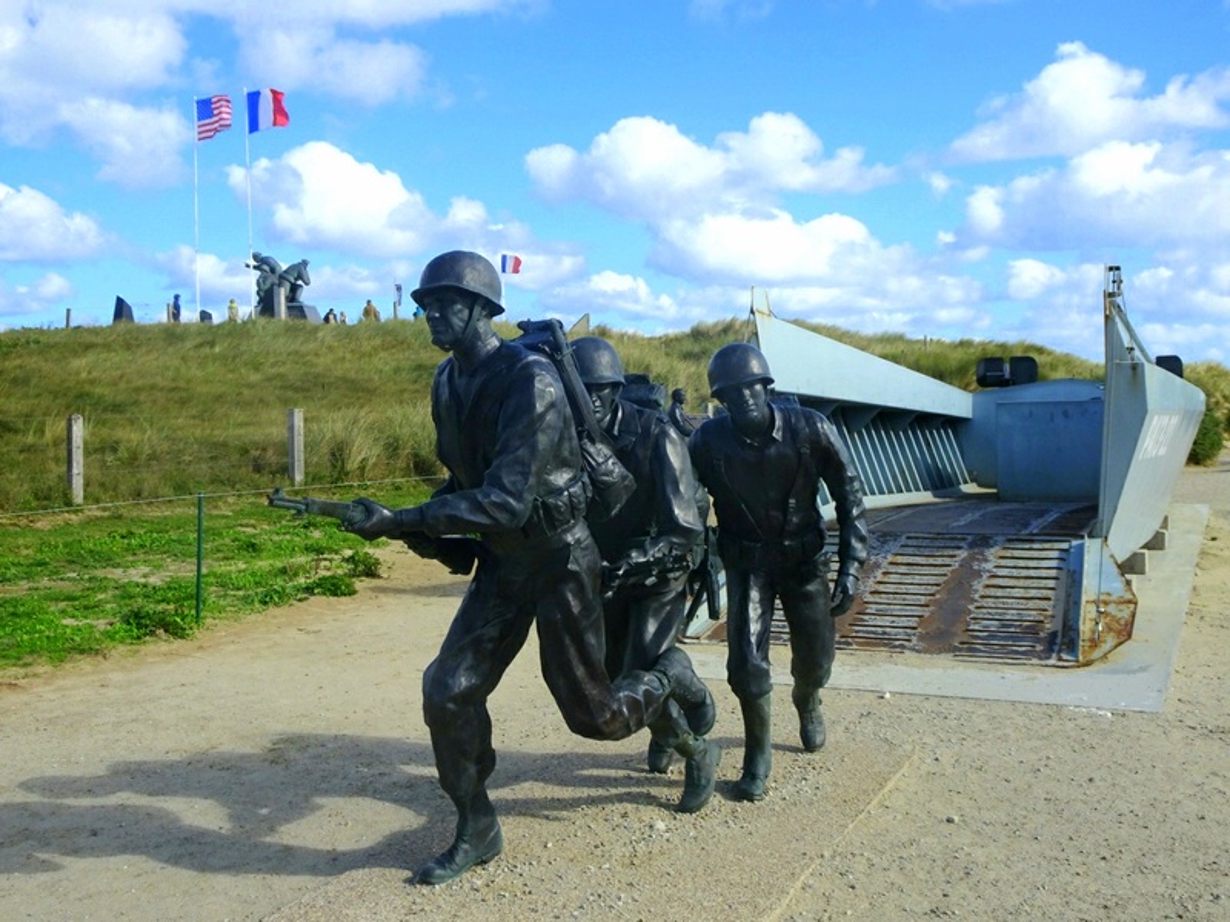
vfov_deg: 40.7
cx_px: 615
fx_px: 1244
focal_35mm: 35
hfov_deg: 52.6
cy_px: 461
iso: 80
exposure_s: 1/640
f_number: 4
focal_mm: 5.98
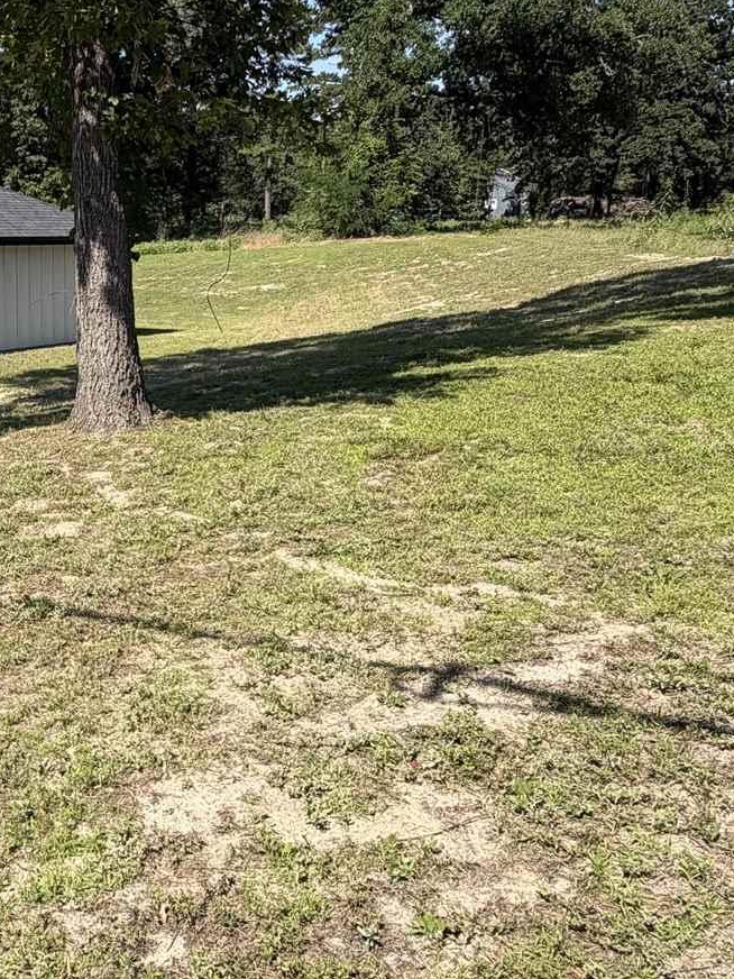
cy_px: 463
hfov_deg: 34.9
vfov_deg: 50.1
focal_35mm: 37
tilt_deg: -12.5
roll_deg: +0.0
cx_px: -8
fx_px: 1046
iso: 25
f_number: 2.2
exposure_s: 1/770
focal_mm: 2.22
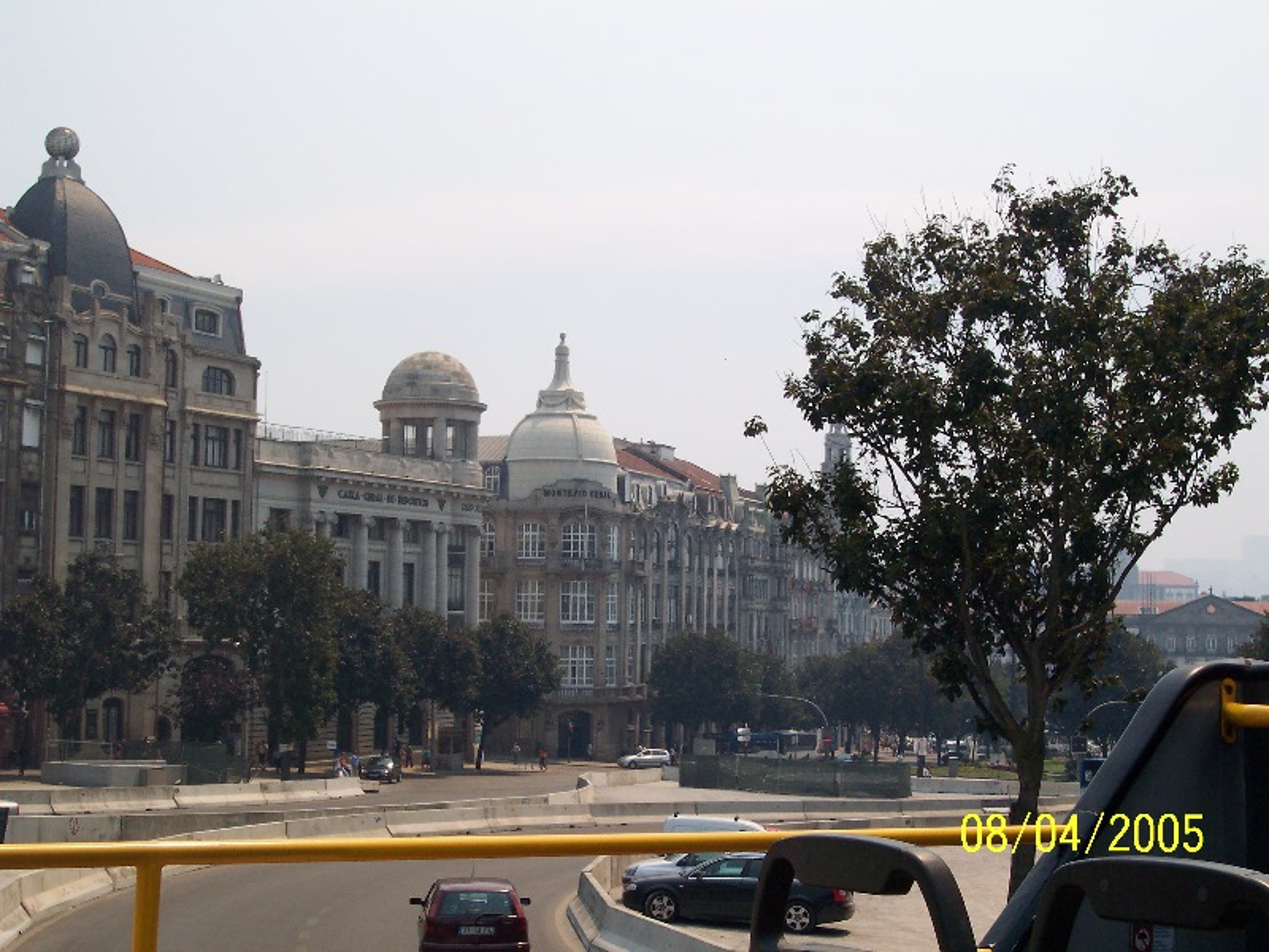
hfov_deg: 37.5
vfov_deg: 28.6
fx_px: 1870
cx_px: 634
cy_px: 476
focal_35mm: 51
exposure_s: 1/700
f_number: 5.6
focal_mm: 10.7
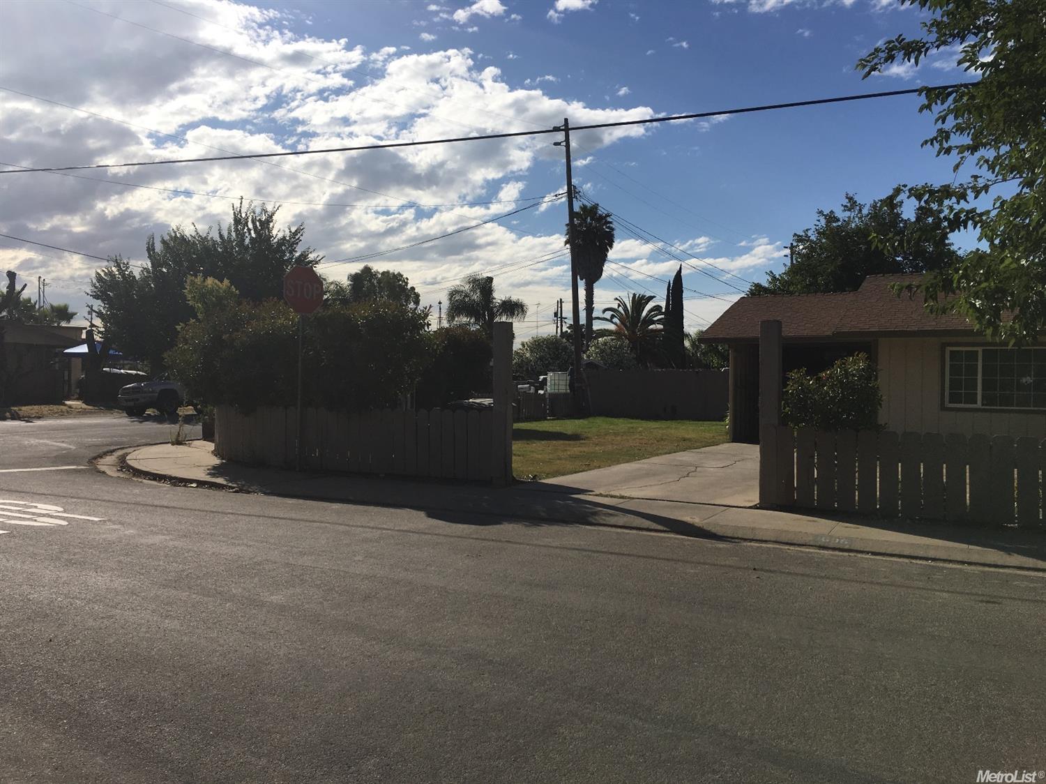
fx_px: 876
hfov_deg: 61.7
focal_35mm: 29
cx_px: 523
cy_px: 392
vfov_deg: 48.2
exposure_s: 1/4049
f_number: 2.2
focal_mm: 4.15
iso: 25
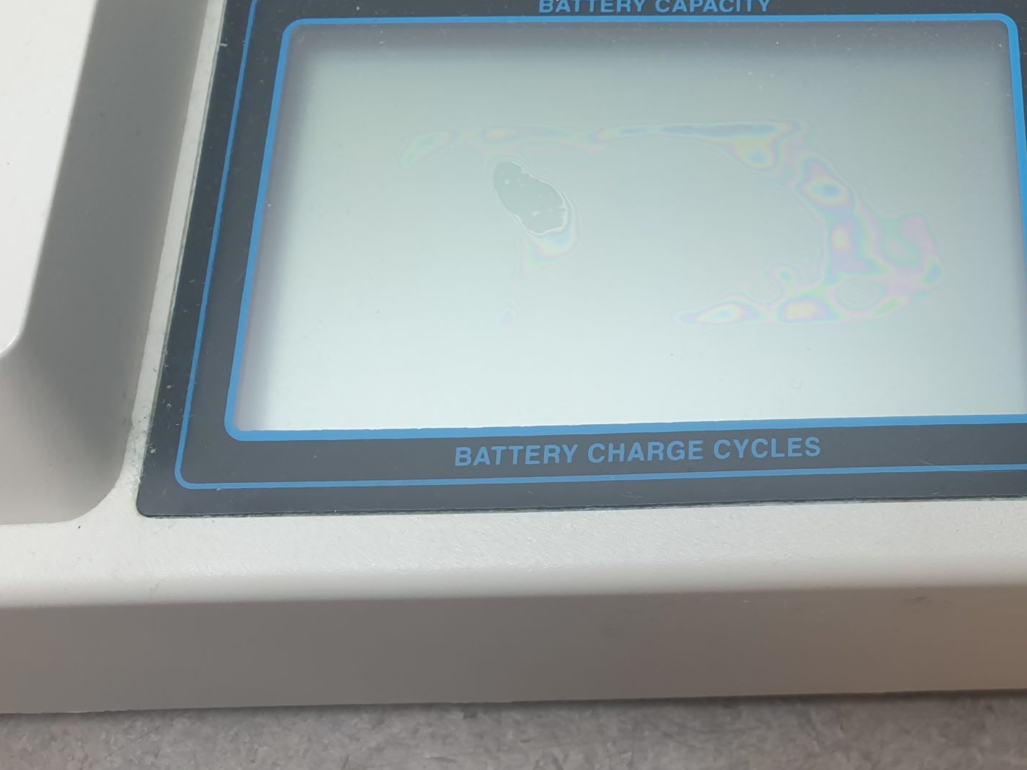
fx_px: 1394
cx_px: 891
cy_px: 210
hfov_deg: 38.1
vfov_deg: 30.5
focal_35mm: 47
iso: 50
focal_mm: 4.3
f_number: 2.4
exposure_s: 1/50
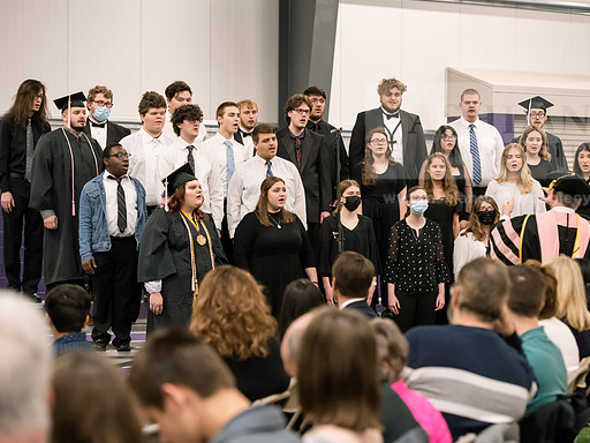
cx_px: 331
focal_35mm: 98
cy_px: 222
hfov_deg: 20.0
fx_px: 1670
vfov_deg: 15.1
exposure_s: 1/200
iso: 2500
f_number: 3.5
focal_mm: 90
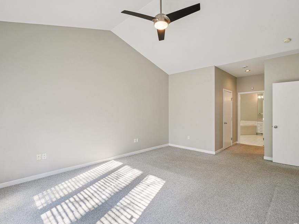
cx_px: 152
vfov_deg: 74.7
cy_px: 114
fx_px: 147
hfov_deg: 91.0
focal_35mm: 17
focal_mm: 10
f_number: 8
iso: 200
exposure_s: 1/30
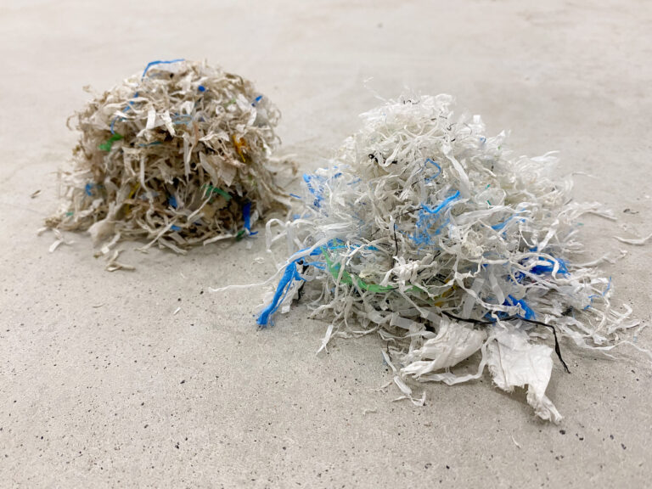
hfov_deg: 67.3
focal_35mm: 26
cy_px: 244
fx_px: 490
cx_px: 326
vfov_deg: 53.1
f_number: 1.8
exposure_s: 1/50
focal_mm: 4.25
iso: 80
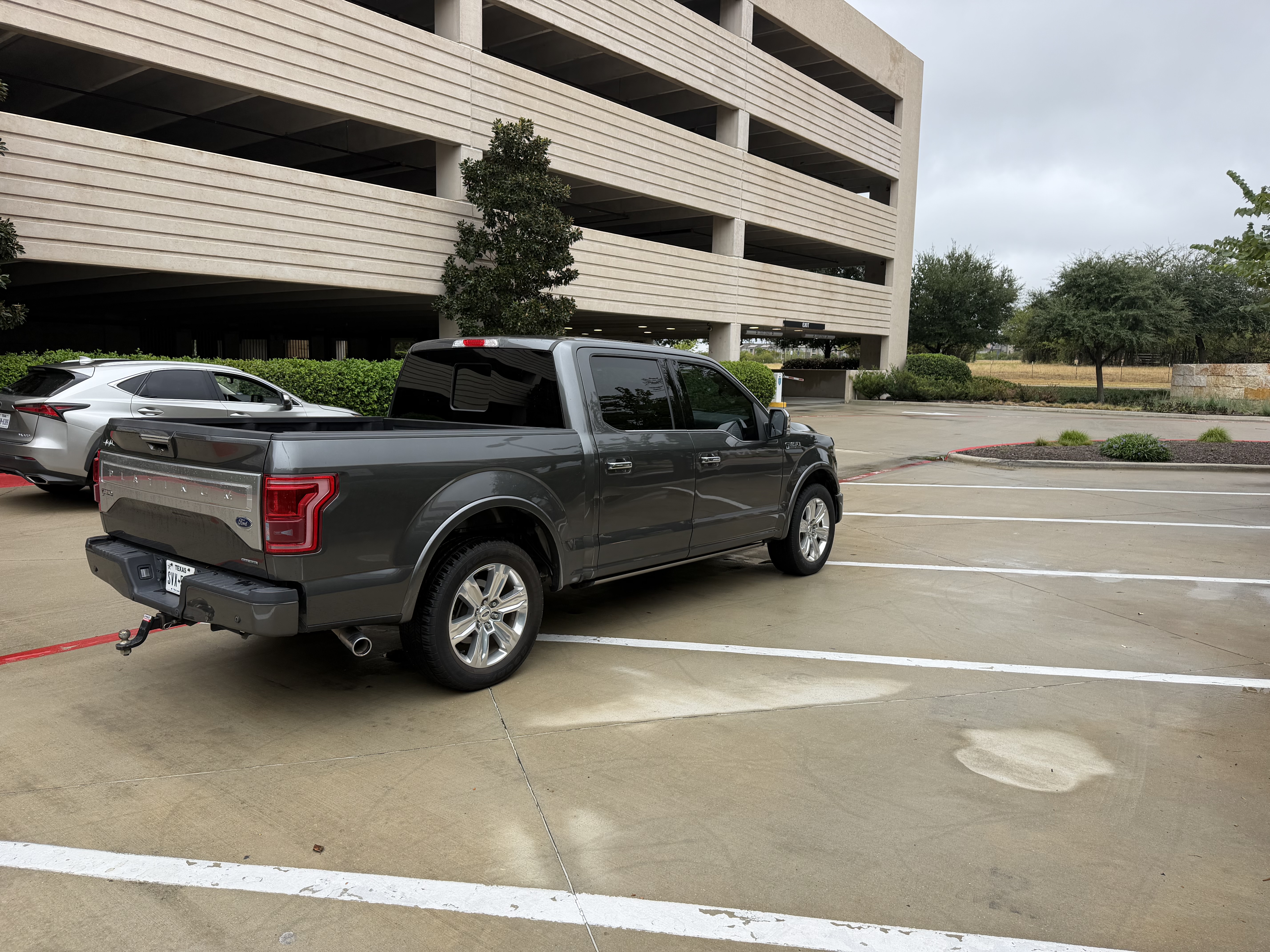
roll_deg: -1.0
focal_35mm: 24
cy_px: 476
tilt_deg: -6.7
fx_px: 881
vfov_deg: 56.8
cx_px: 635
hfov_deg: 71.6
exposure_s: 1/955
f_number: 1.78
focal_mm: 6.76
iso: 80
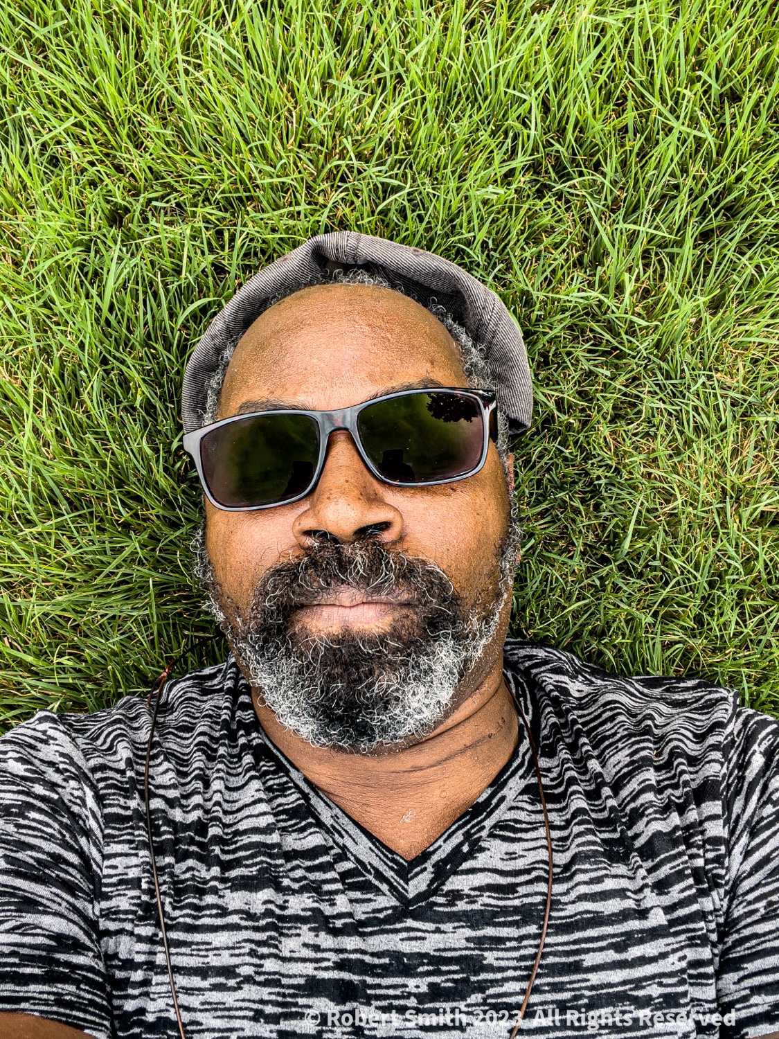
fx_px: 900
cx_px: 390
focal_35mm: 30
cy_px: 520
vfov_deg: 60.0
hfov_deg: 46.8
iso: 25
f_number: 2.2
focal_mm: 2.71
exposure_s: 1/120
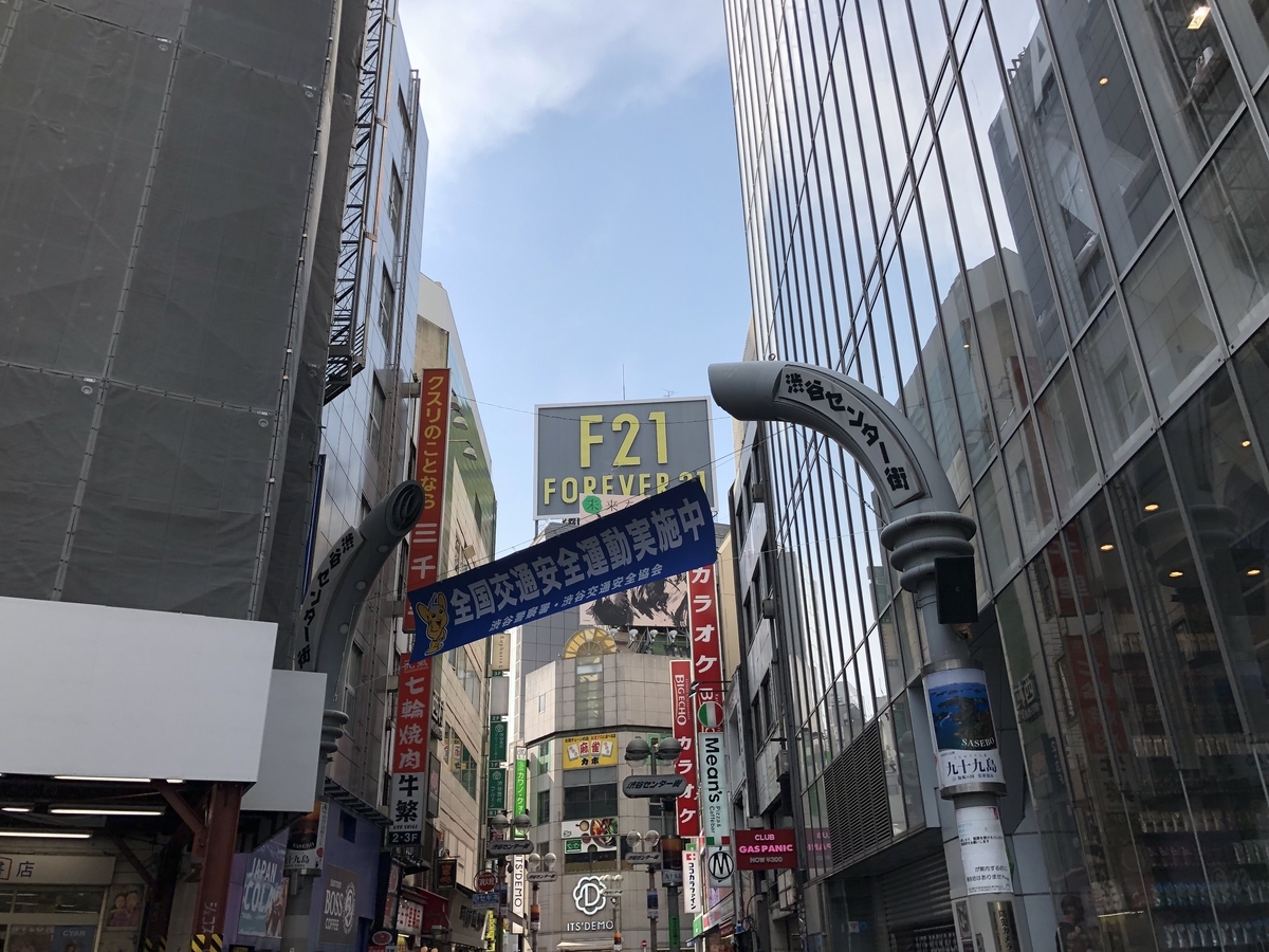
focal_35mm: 28
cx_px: 634
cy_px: 476
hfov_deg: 63.4
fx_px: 1026
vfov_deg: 49.7
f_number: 1.8
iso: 20
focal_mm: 4
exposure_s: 1/2114
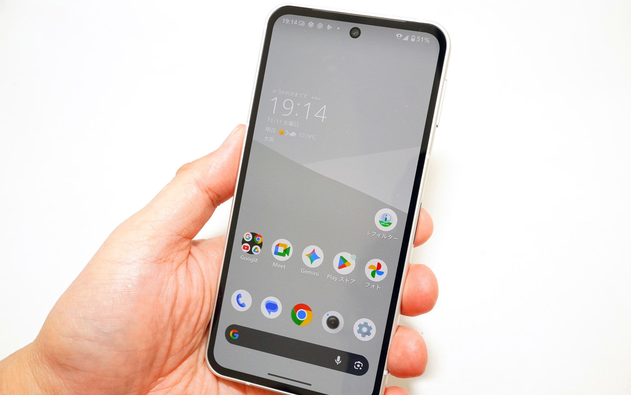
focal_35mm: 38
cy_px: 205
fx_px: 647
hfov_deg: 52.0
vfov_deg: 33.9
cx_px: 313
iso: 1600
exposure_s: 1/125
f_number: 7.1
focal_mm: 24.4
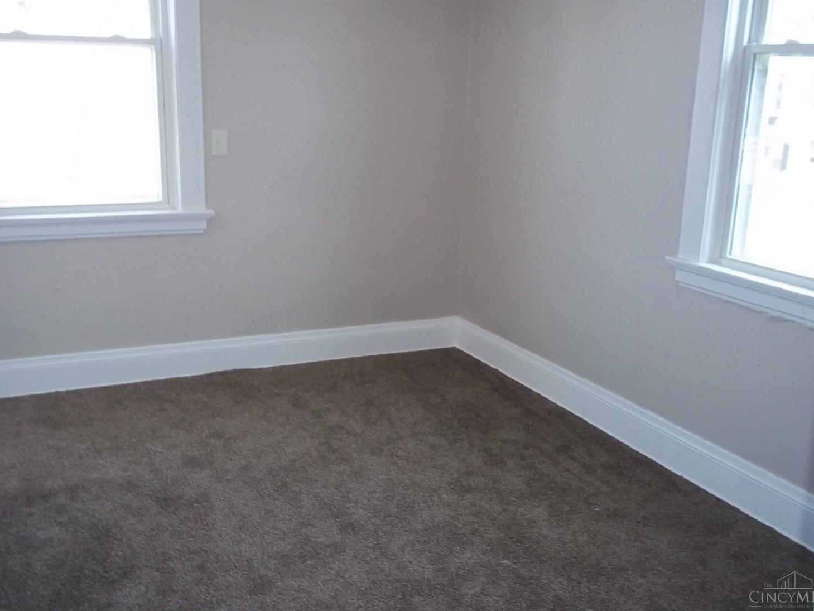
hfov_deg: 50.1
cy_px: 302
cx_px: 416
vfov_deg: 38.7
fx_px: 870
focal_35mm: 37
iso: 160
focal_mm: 6.5
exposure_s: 1/40
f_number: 3.1
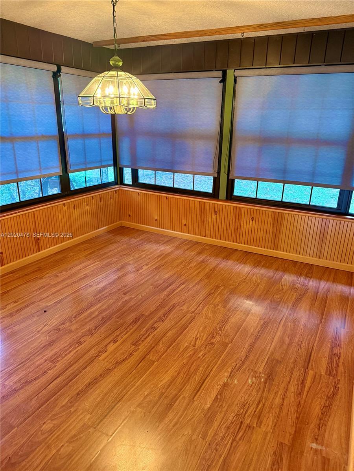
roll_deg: -1.2
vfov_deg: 71.6
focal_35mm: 24
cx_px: 177
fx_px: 327
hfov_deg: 56.8
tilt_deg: -18.5
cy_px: 236
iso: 500
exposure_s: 1/60
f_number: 1.78
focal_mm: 6.76
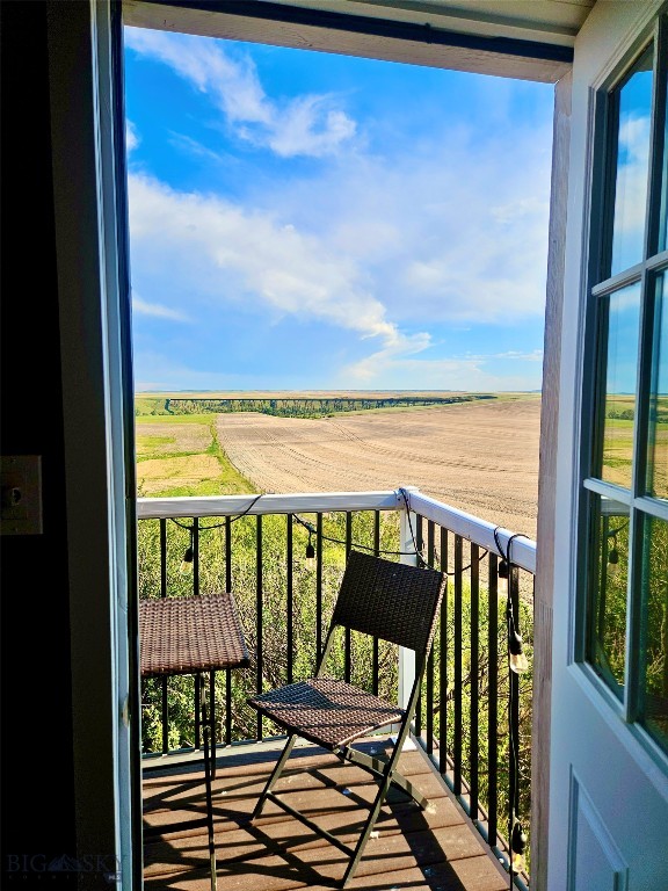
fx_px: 592
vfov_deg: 73.9
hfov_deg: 58.9
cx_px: 334
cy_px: 446
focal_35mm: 23
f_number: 1.8
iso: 25
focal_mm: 5.4
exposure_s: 1/1742
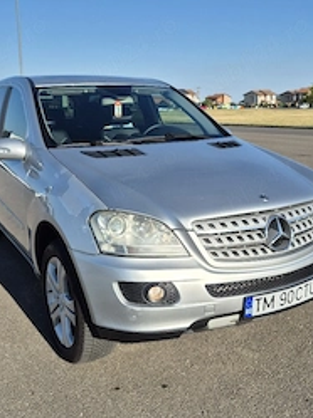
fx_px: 447
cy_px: 210
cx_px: 156
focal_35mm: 37
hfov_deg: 38.6
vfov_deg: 50.2
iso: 25
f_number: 1.8
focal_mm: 5.4
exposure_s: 1/2500
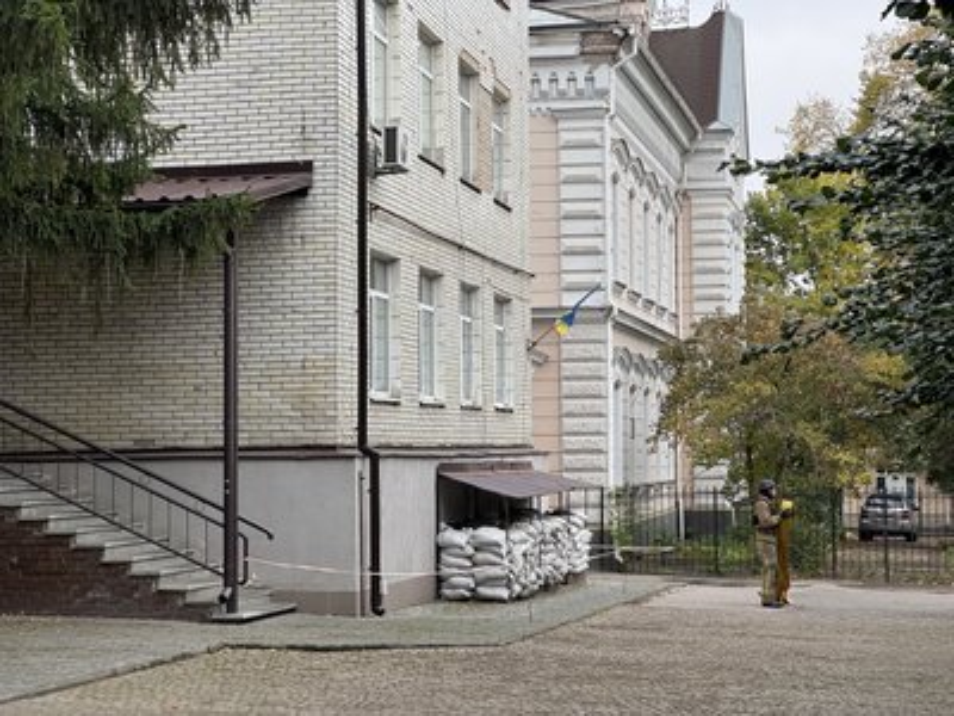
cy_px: 358
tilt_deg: +3.3
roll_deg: +0.5
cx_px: 477
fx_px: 2122
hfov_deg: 25.3
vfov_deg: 19.1
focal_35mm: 77
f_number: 2.8
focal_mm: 9
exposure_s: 1/99
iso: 40
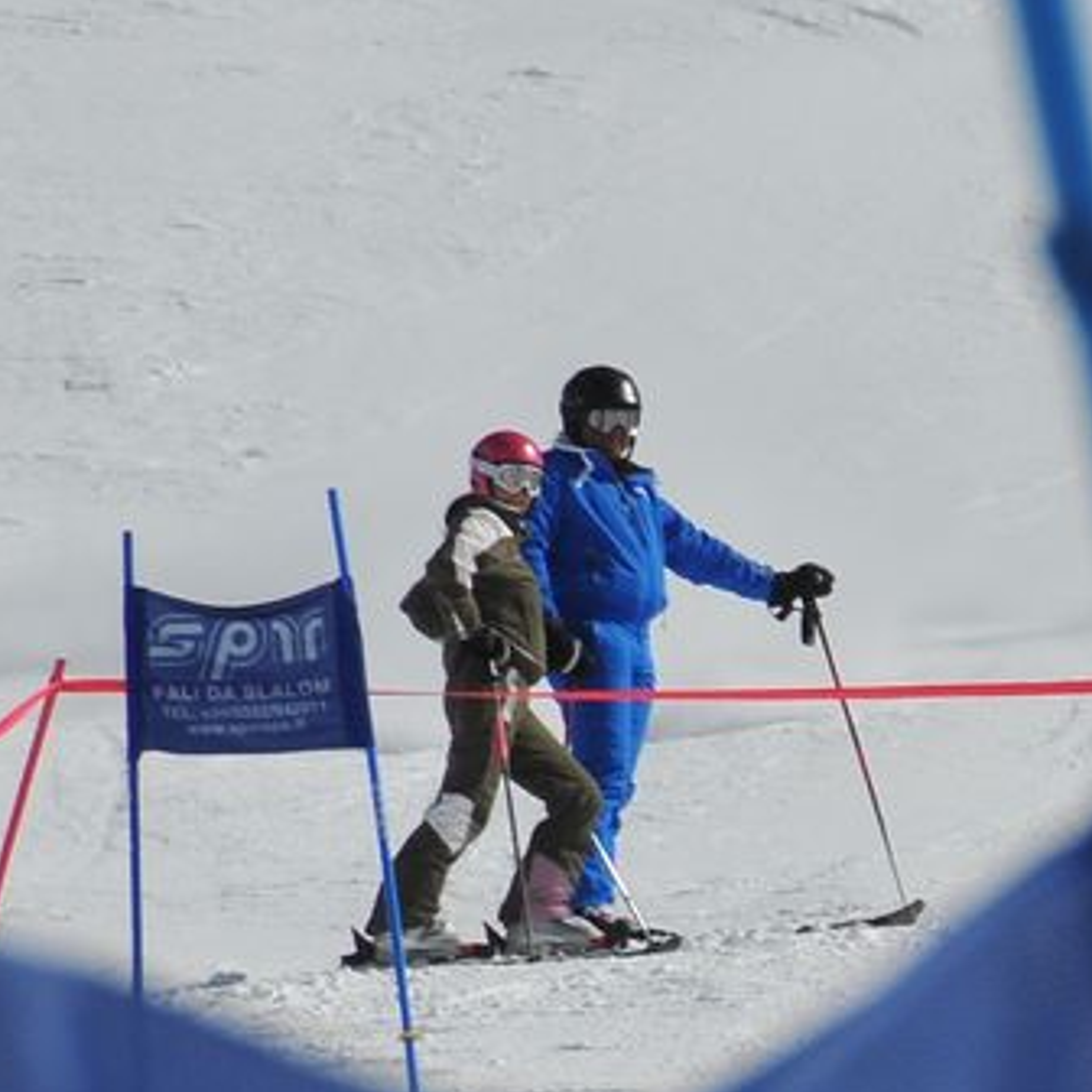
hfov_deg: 1.4
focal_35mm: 1213
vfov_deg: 1.4
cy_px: 1123
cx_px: 1989
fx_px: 43292
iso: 200
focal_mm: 200
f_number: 9
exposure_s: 1/1250
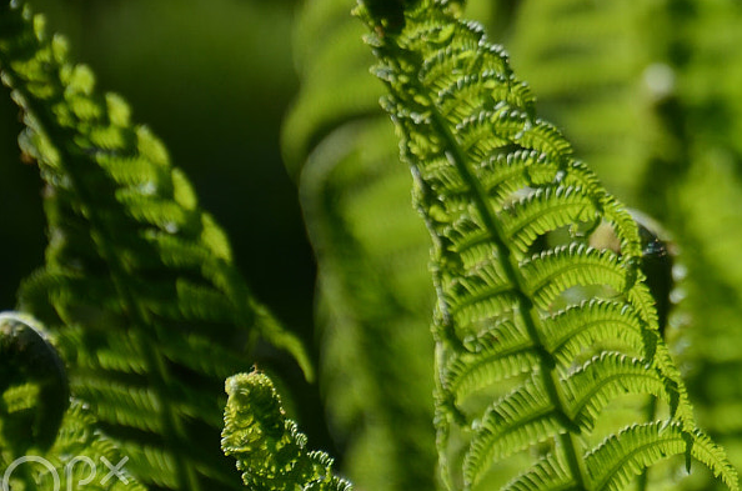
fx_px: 8725
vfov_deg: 3.2
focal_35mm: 424
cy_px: -13
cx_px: 818
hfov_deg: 4.9
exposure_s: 1/400
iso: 100
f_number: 5.6
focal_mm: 105
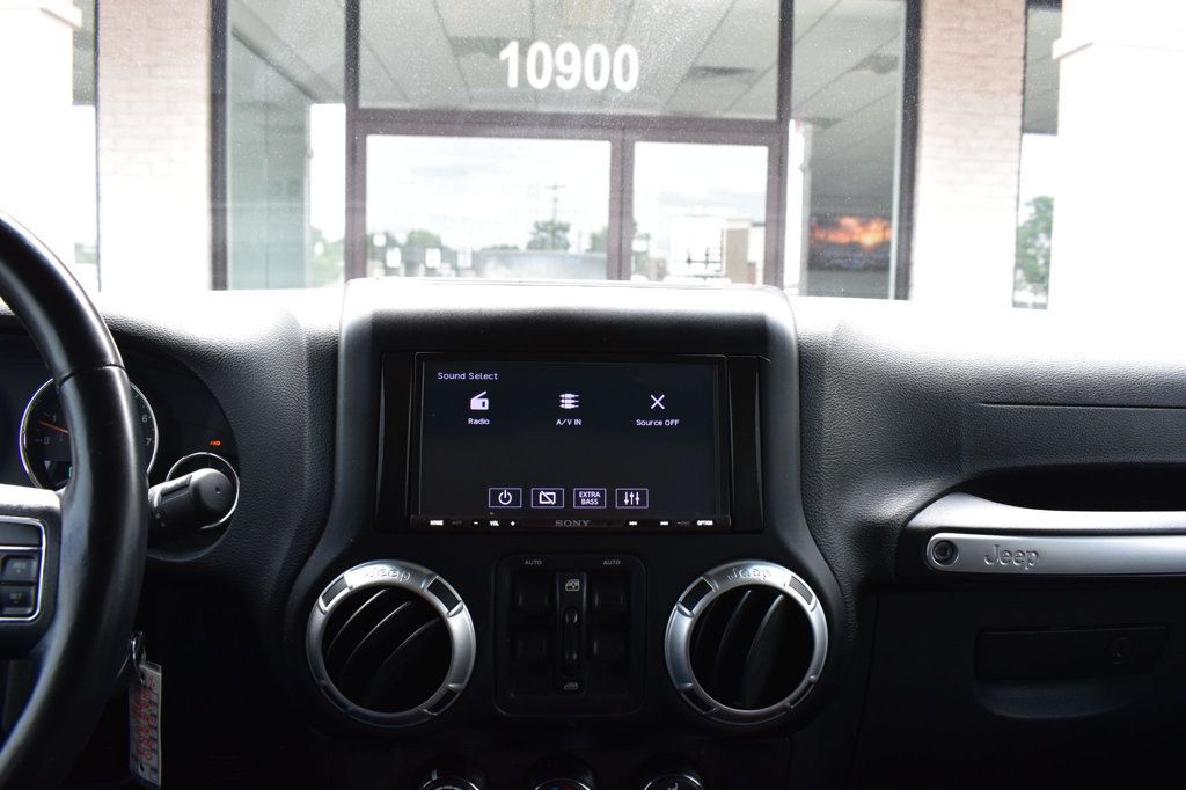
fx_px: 889
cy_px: 395
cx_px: 593
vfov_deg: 47.9
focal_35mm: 27
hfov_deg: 67.4
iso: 400
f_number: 7.1
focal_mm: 18
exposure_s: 1/40
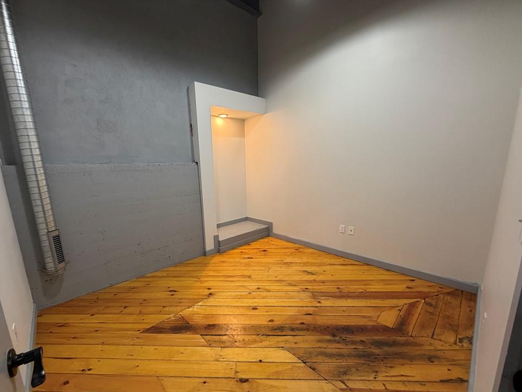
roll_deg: +1.3
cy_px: 208
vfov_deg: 81.7
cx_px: 243
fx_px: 226
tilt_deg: -11.2
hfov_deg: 98.0
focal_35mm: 15
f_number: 2.2
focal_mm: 2.22
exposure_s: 1/60
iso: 200
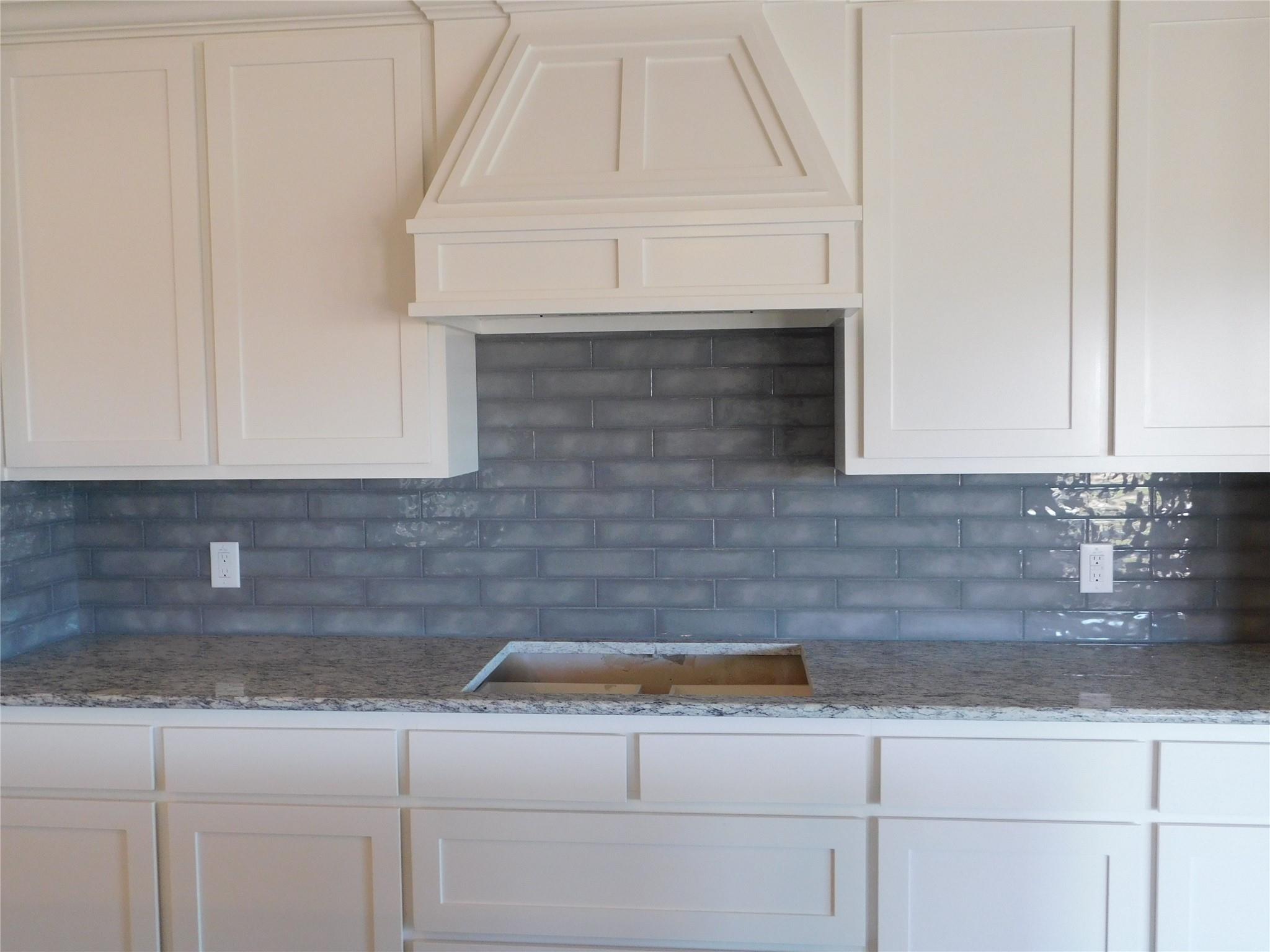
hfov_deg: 60.0
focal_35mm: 30
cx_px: 635
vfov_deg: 46.8
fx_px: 1101
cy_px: 476
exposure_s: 1/30
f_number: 3.2
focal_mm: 5.3
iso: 220
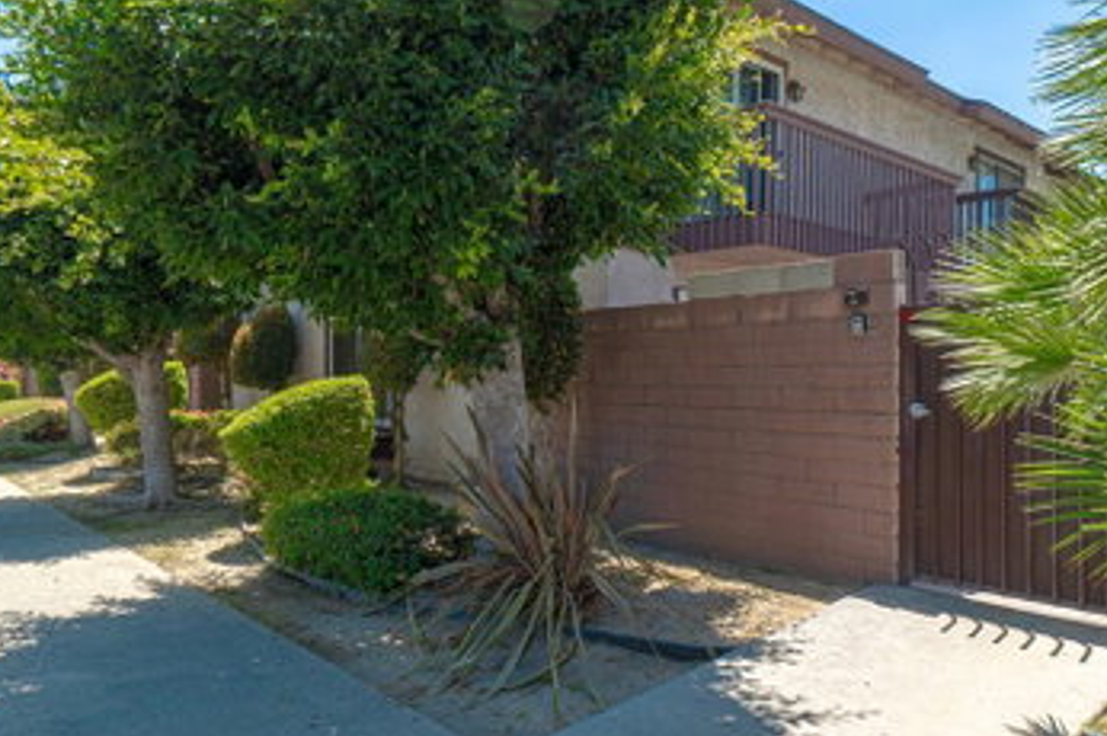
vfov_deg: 51.2
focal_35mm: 25
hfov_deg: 71.6
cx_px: 566
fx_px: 768
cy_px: 381
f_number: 7.1
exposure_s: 1/320
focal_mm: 12
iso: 100
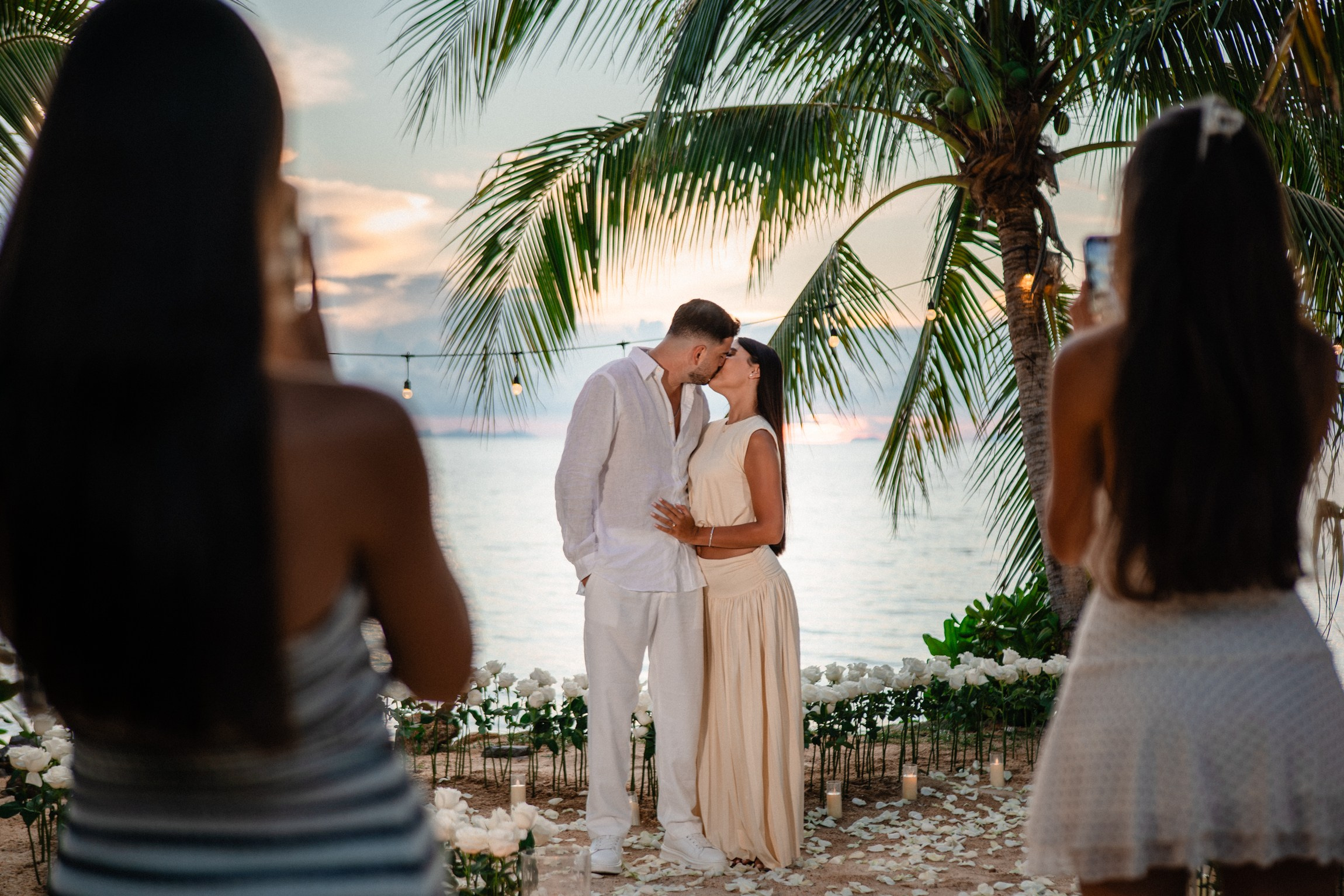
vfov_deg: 25.7
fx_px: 1963
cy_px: 444
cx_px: 667
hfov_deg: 37.8
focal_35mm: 53
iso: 160
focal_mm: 50
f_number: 2.2
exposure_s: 1/400
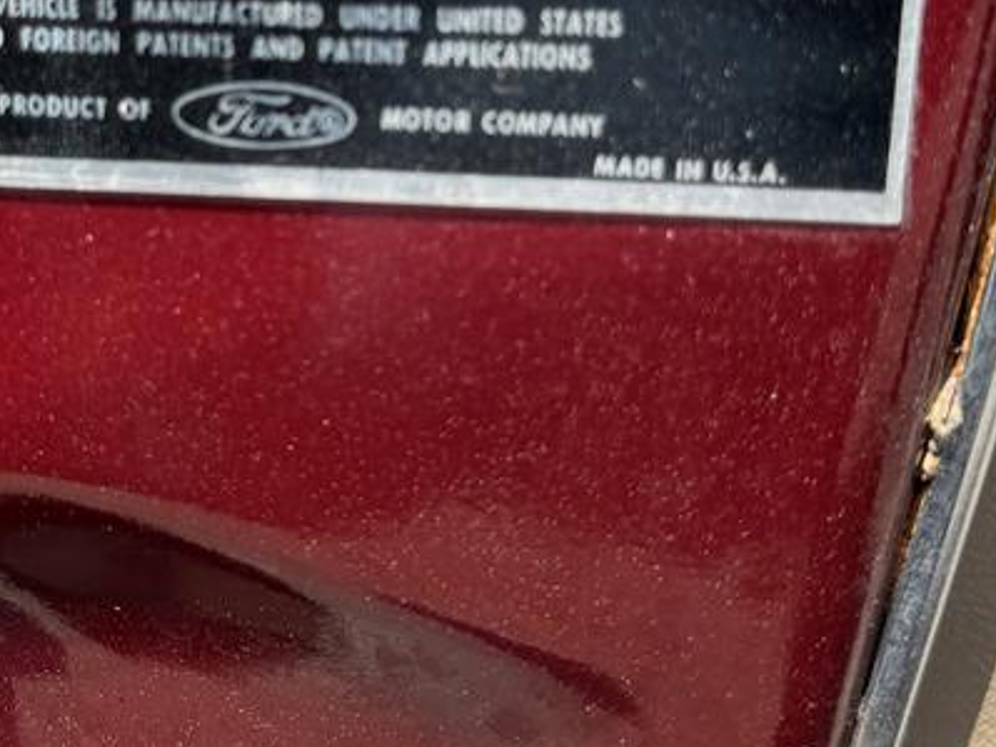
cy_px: 97
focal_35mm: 77
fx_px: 2215
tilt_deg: -16.1
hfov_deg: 25.1
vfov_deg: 18.8
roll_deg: -0.2
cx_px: 260
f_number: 1.78
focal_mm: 6.76
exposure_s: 1/1339
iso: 80
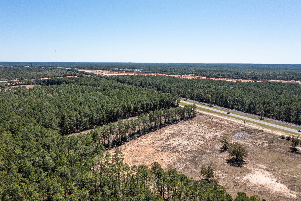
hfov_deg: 65.5
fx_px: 234
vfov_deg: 46.4
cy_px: 100
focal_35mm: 28
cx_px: 150
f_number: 9
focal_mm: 10.26
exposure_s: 1/400
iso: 100
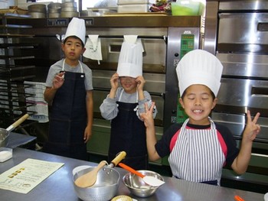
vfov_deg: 40.7
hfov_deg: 52.6
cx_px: 134
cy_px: 100
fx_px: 271
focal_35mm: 35
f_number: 2.8
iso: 100
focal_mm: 5.8
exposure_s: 1/60
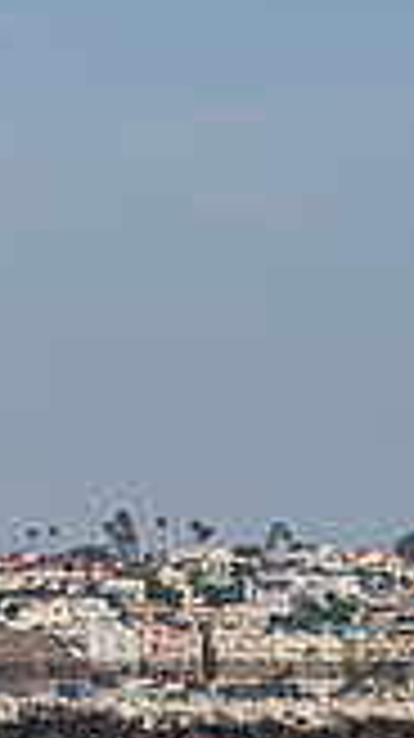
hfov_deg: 2.9
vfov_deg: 5.2
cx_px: -373
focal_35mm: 412
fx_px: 8057
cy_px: 536
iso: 400
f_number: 6.3
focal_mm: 86
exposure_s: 1/1250
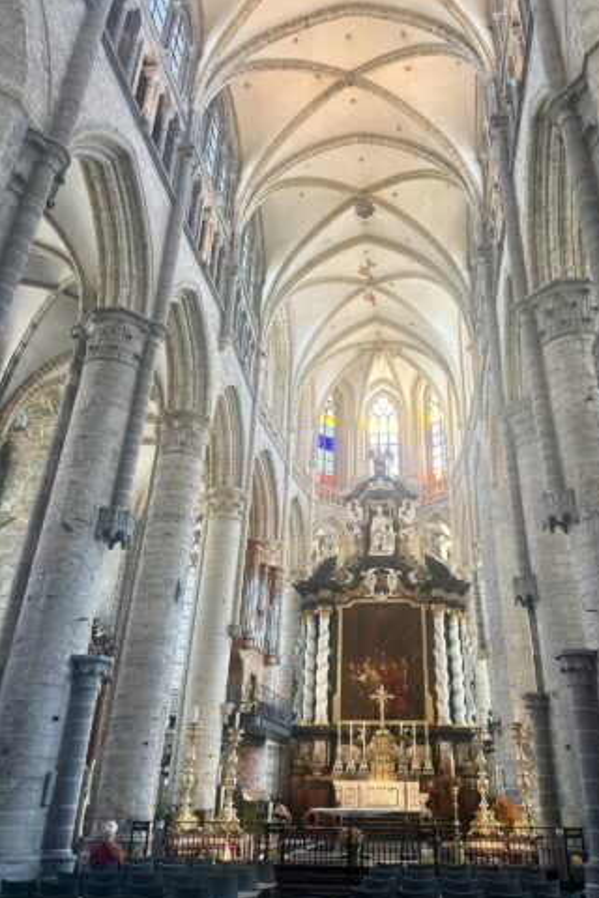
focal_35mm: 26
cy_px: 464
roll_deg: -2.2
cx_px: 349
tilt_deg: +25.5
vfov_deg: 69.4
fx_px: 649
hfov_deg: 49.3
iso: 125
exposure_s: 1/67
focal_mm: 6.86
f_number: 1.78
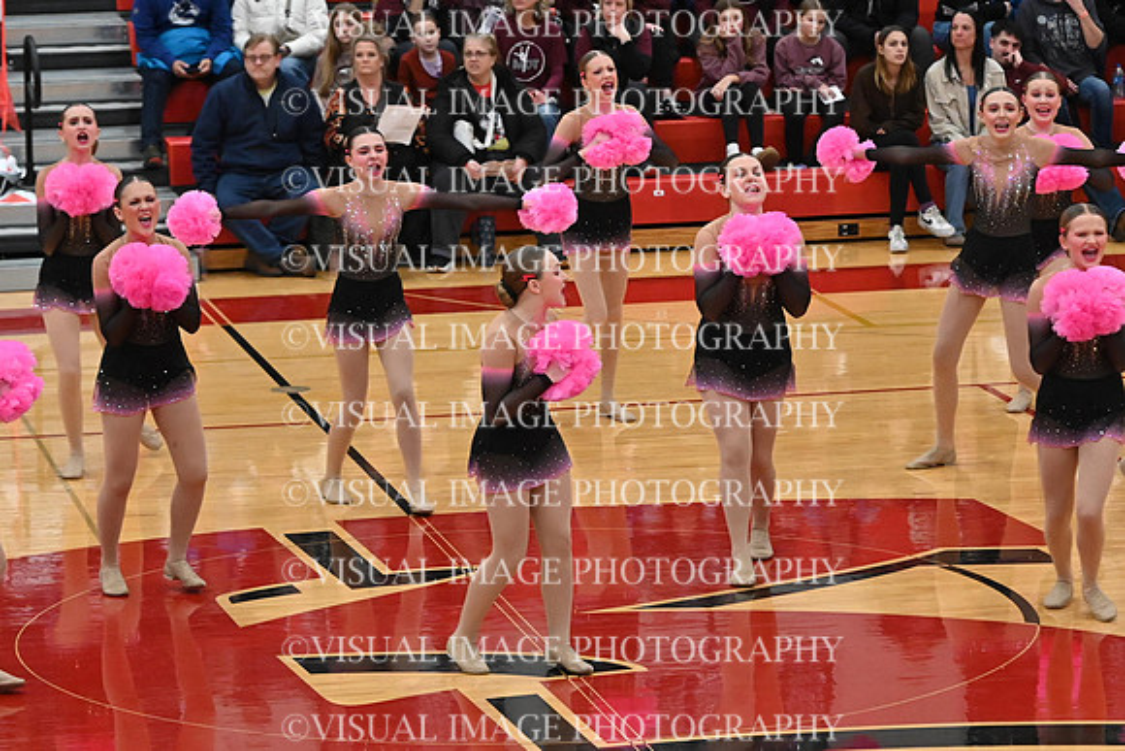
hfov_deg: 13.1
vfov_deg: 8.7
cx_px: 562
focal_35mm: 157
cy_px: 376
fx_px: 4907
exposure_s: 1/400
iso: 8000
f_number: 4
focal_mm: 105
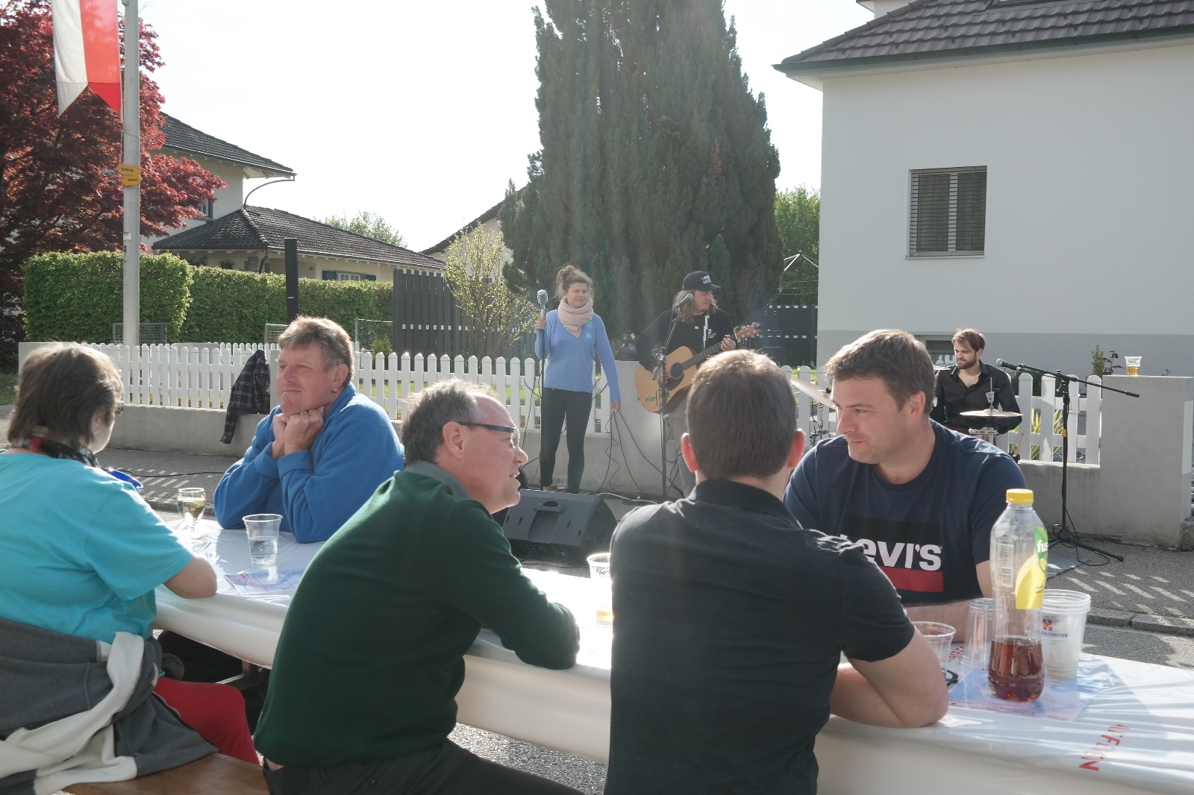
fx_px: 1359
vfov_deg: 32.6
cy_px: 398
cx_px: 597
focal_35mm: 41
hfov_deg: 47.4
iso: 200
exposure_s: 1/250
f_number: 6.3
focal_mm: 27
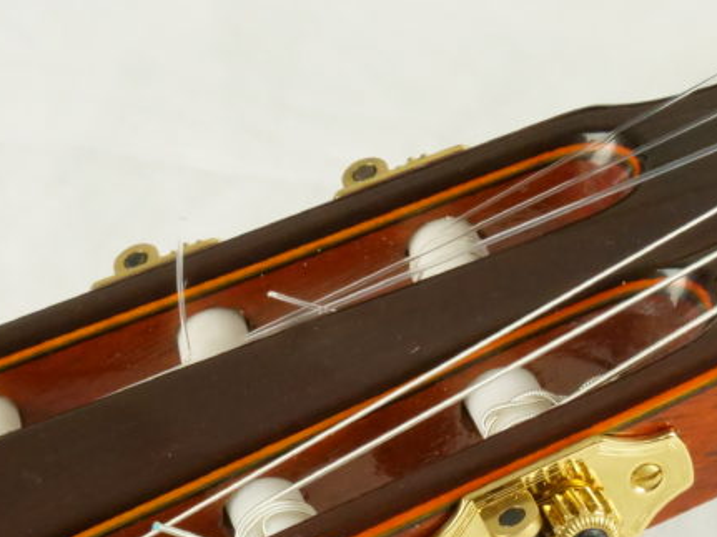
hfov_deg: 10.3
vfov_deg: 7.6
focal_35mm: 193
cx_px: 307
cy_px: 622
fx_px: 3996
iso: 3200
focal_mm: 39
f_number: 14
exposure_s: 1/50
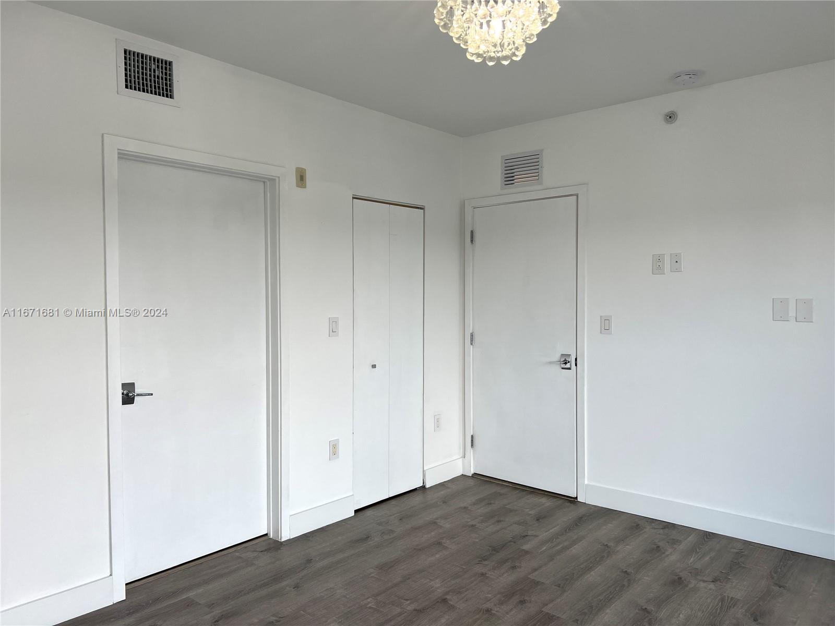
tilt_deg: -2.6
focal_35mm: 26
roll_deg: +0.3
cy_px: 313
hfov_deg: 67.3
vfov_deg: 53.1
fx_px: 627
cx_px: 418
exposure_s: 1/259
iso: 40
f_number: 1.5
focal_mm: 5.7
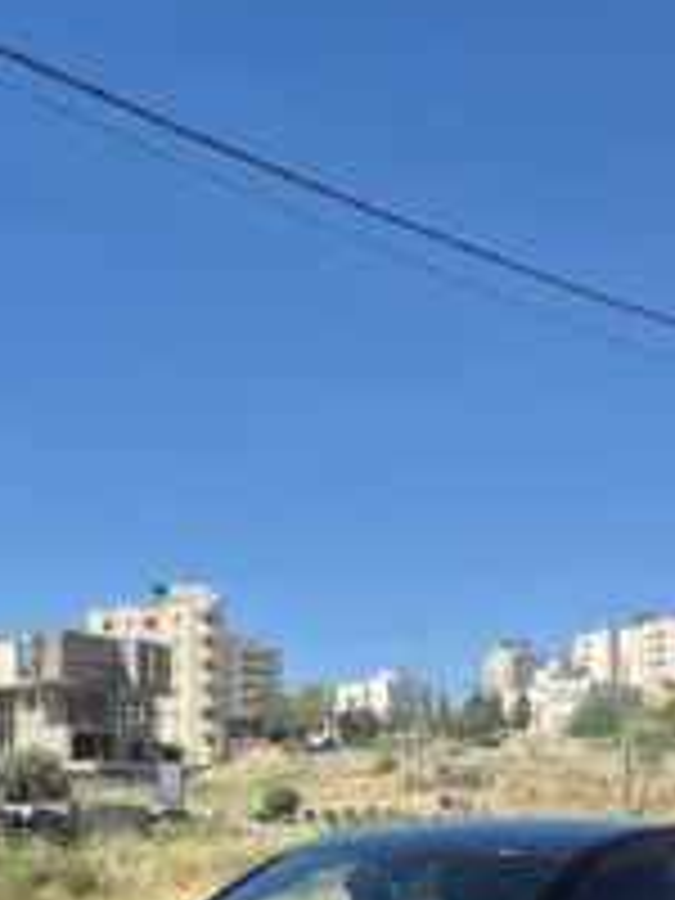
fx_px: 1196
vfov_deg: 38.9
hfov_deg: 31.5
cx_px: 346
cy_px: 774
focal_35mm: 46
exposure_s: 1/1372
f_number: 1.8
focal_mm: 5.4
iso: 25
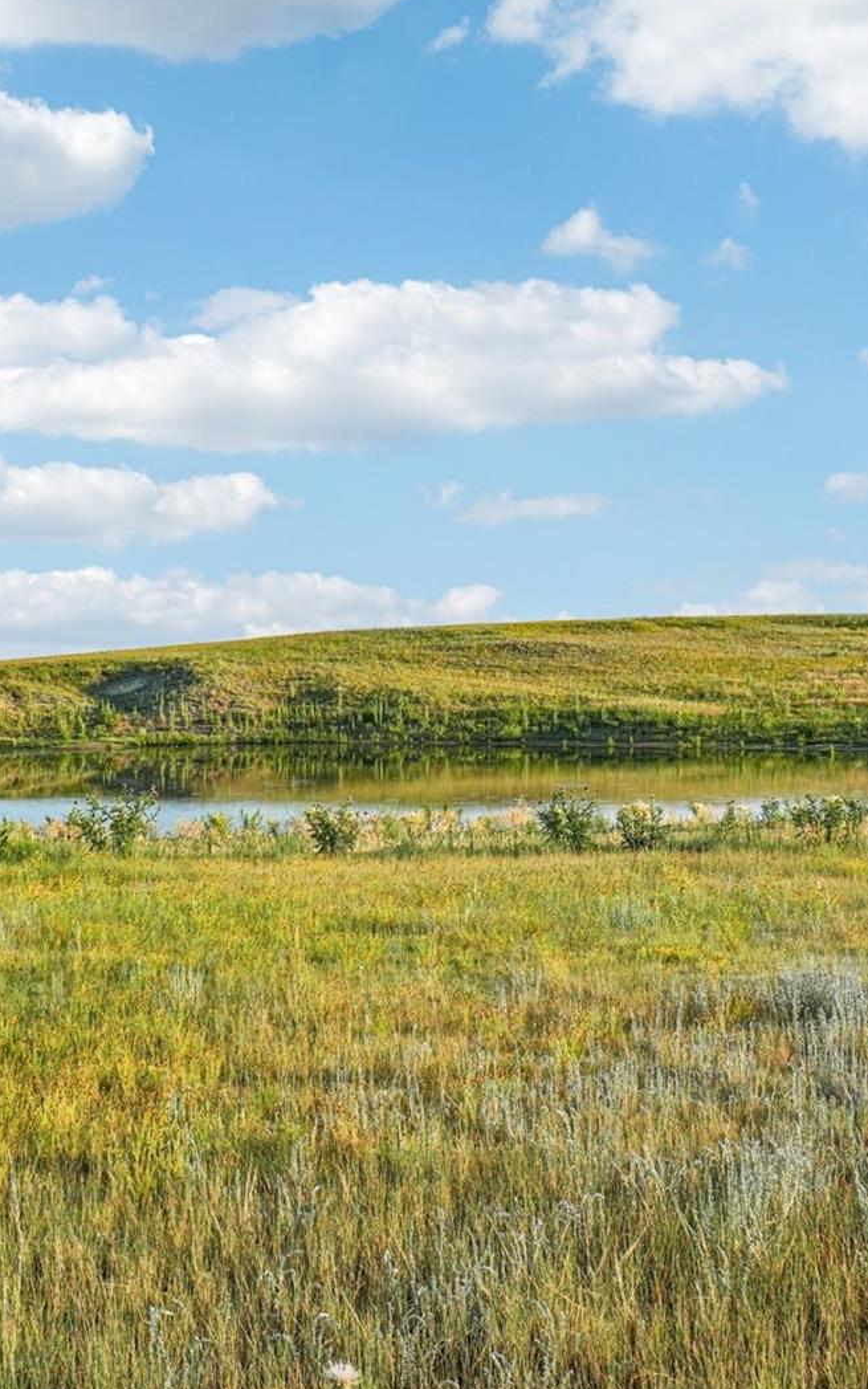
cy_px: 691
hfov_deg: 30.5
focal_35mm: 42
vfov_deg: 47.2
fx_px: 1590
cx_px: 379
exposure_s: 1/1250
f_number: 8
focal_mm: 18
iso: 400
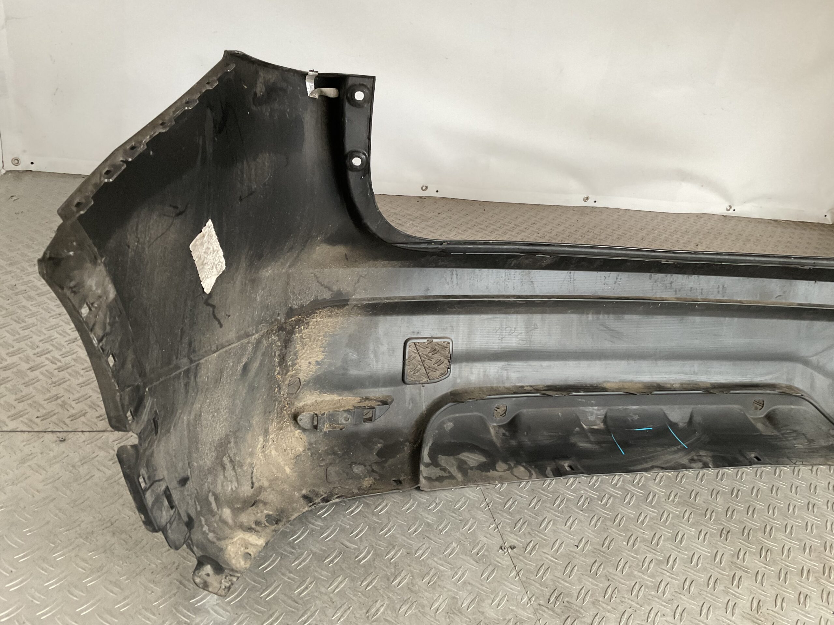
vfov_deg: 48.2
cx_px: 417
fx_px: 699
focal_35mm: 29
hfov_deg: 61.7
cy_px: 312
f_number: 1.8
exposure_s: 1/50
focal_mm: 3
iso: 125
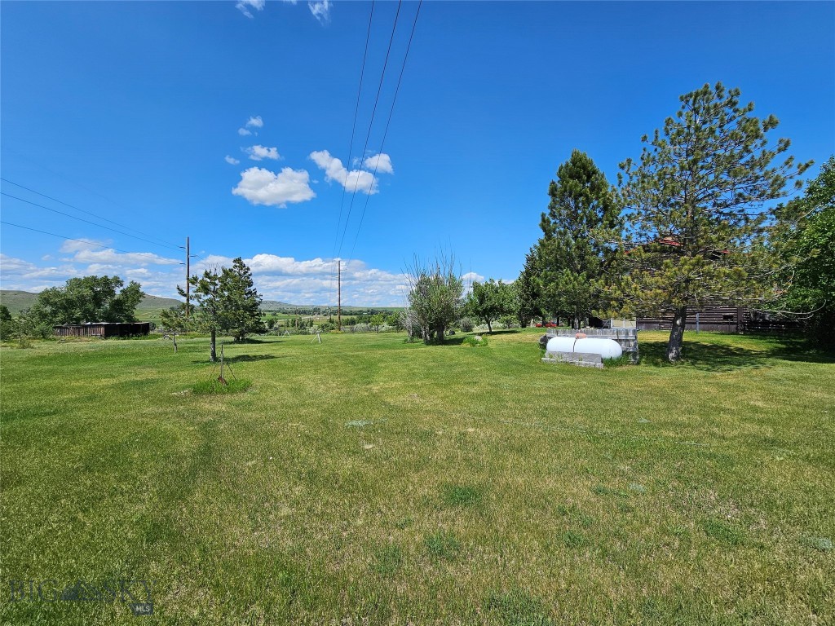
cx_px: 418
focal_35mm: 13
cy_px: 313
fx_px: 314
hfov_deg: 106.2
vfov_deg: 89.9
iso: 50
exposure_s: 1/3436
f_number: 2.2
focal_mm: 2.2
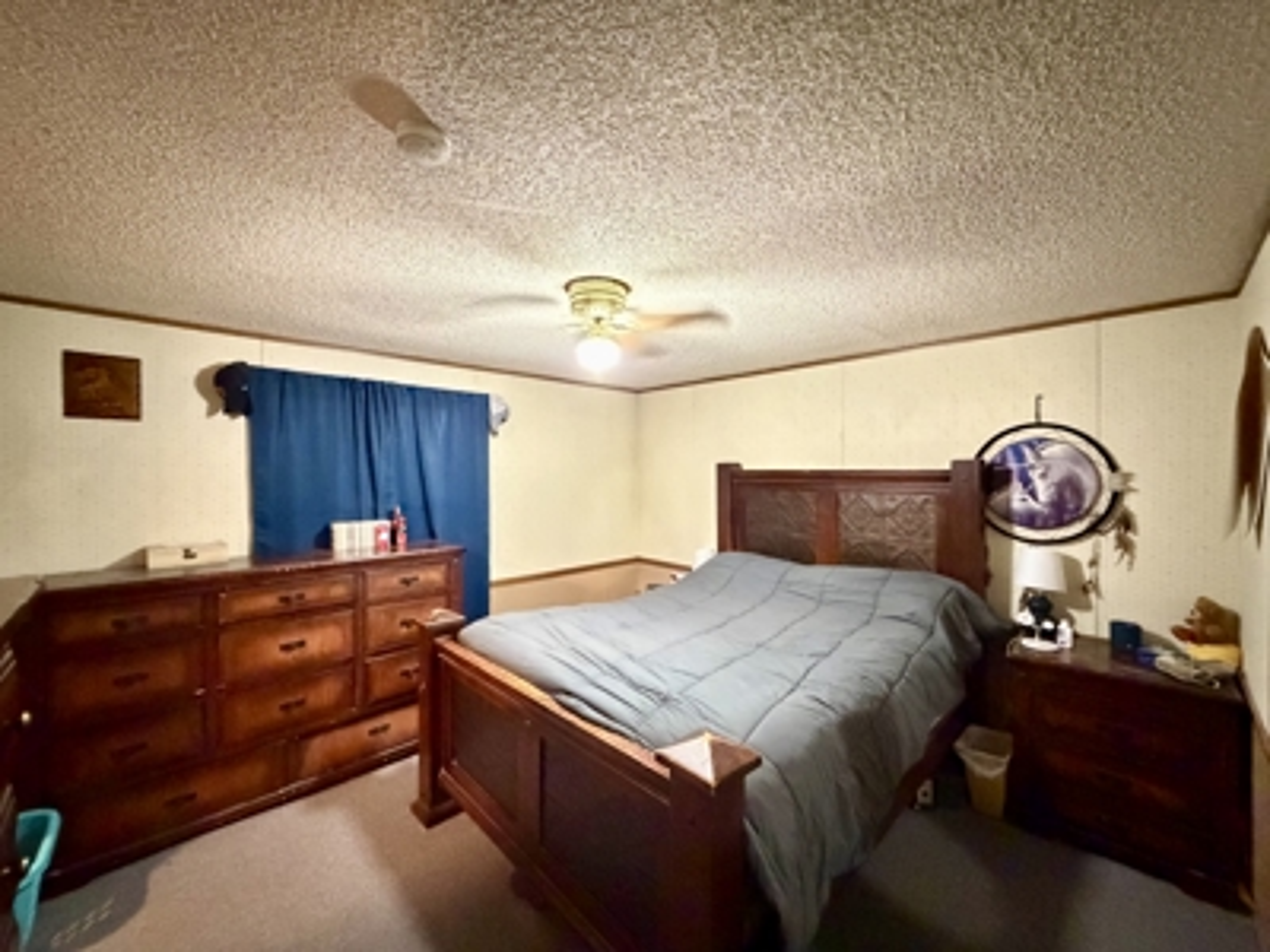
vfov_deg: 85.7
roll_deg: +0.0
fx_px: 514
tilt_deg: -0.4
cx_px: 635
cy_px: 476
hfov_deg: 102.1
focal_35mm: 14
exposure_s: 1/30
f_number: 2.2
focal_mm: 2.22
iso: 2500
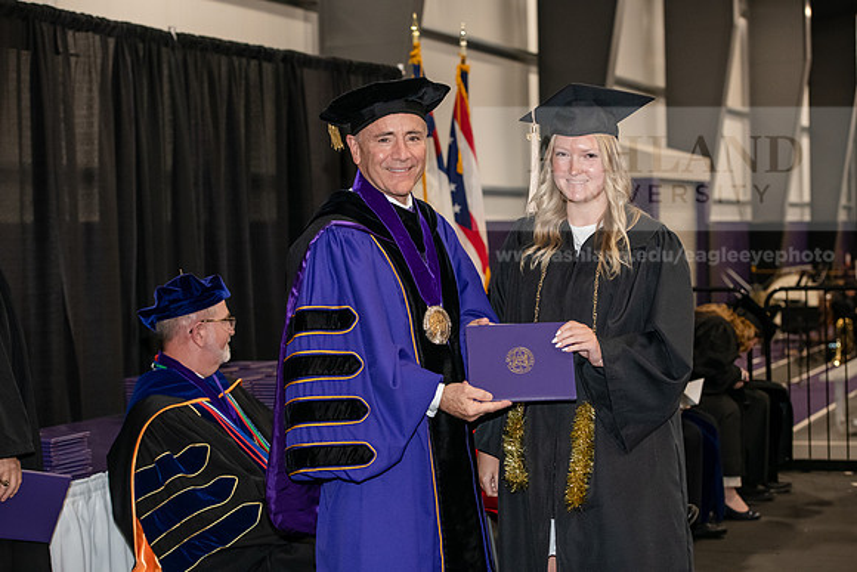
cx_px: 428
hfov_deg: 28.8
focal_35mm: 70
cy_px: 286
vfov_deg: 19.5
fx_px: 1667
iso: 2500
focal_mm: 70
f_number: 5
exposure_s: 1/200
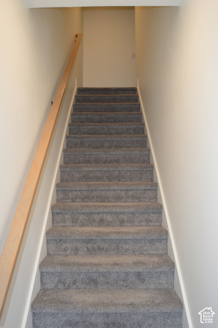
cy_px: 164
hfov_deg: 43.5
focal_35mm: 30
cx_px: 109
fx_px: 273
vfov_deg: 62.0
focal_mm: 20
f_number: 3.5
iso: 400
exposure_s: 1/60
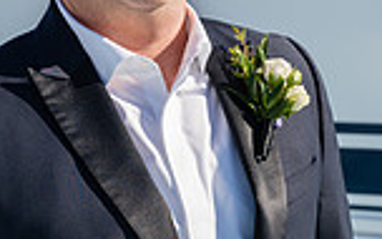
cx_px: 153
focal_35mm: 112
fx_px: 1166
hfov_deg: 18.6
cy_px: 161
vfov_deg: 11.7
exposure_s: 1/2500
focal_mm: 37
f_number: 4.5
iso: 320
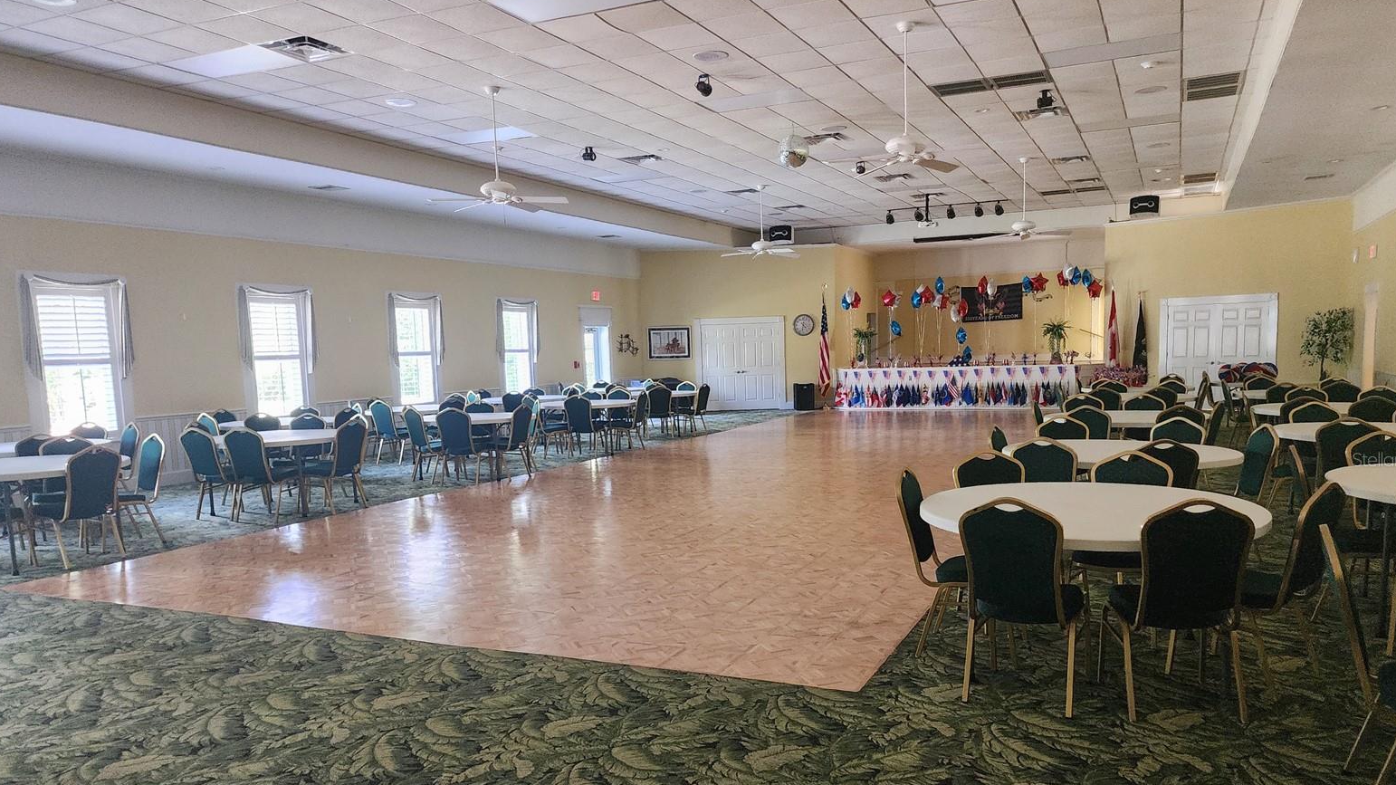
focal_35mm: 26
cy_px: 459
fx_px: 962
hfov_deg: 71.9
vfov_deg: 44.2
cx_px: 713
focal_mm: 6.4
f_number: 1.8
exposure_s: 1/120
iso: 800
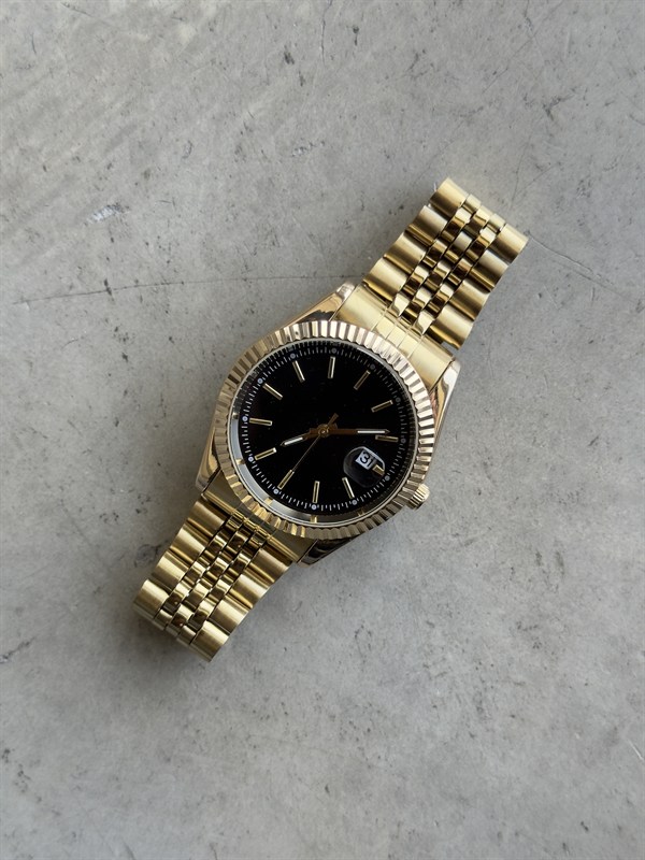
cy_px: 430
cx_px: 322
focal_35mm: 48
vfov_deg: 39.7
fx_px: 1193
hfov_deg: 30.3
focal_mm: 6.76
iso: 100
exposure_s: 1/231
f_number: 1.78
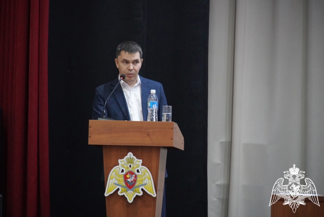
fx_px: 1823
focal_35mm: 202
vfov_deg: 6.8
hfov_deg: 10.2
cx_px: 162
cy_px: 108
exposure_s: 1/50
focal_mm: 135
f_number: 5.6
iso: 6400
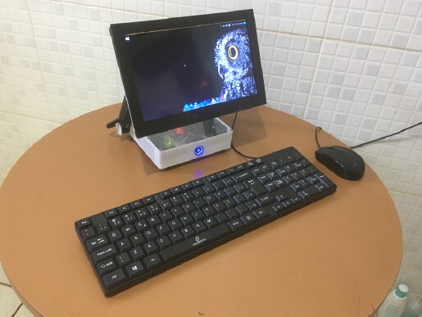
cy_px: 156
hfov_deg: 59.9
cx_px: 205
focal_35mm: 30
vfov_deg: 46.8
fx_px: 366
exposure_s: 1/20
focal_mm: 4.15
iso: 200
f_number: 2.2
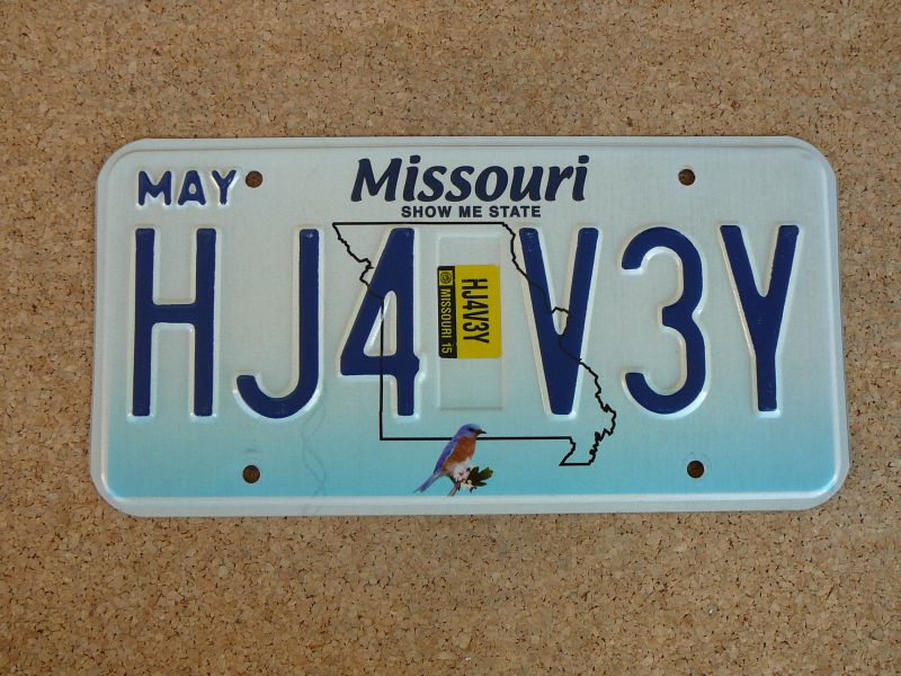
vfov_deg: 33.6
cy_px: 338
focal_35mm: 43
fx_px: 1119
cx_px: 450
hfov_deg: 43.9
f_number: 3.2
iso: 80
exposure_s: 1/80
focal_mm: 6.4
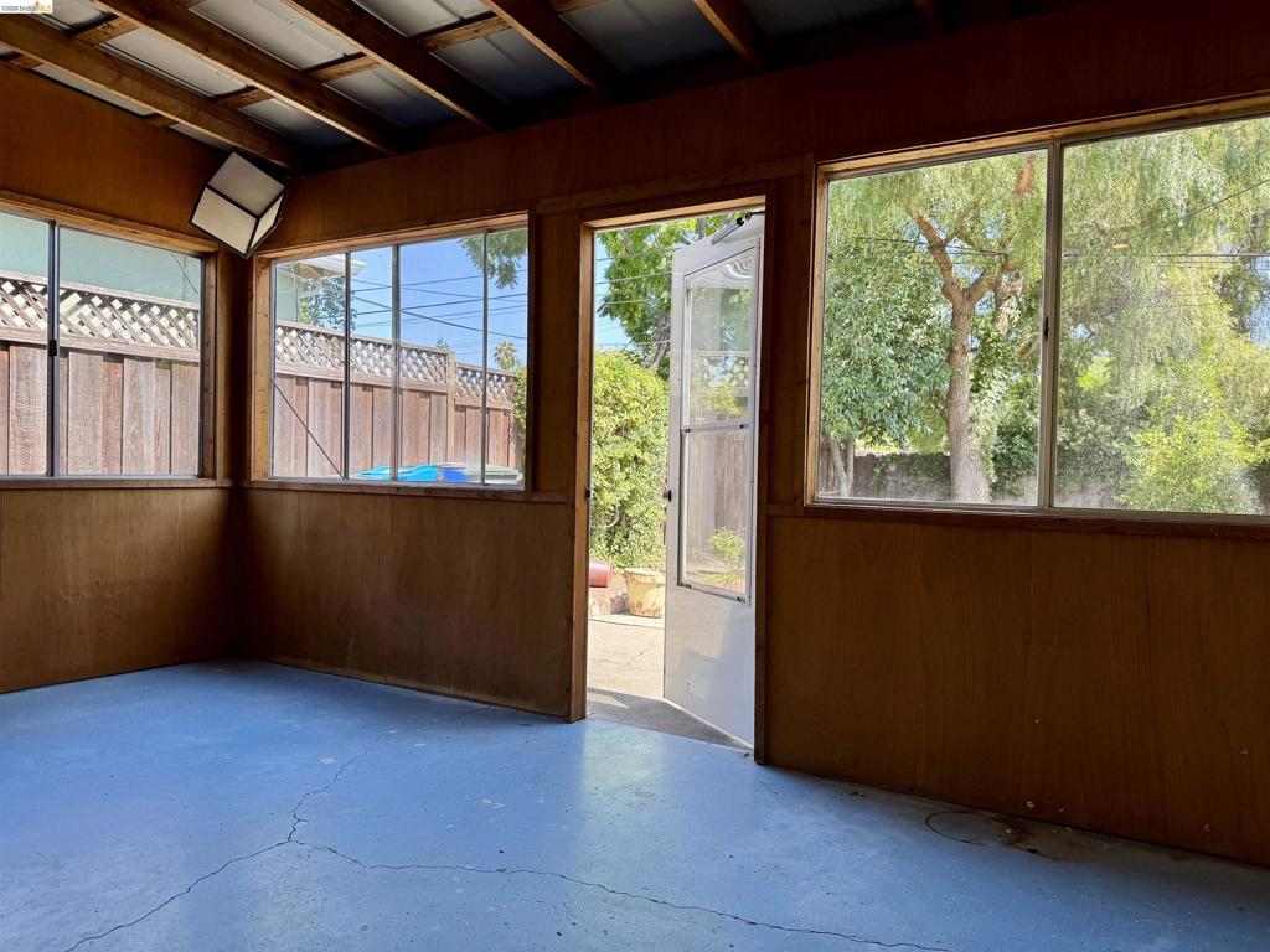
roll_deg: -2.3
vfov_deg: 56.8
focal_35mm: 24
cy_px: 476
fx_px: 881
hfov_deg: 71.6
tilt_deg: -1.5
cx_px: 635
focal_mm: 6.76
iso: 80
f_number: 1.78
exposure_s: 1/345
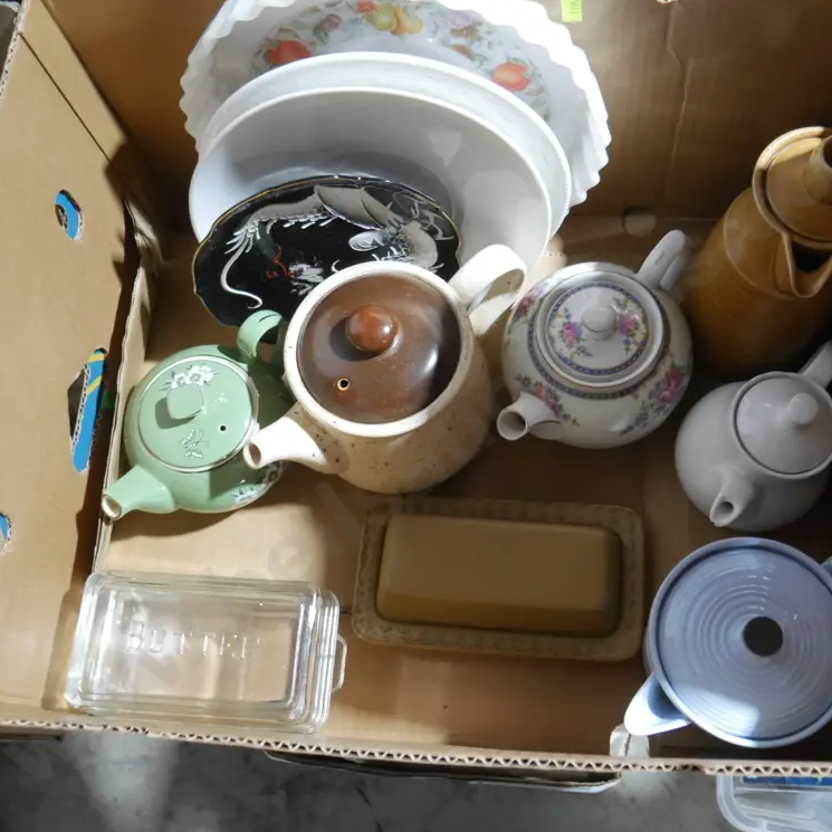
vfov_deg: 48.4
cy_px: 428
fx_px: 925
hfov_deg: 48.3
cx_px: 471
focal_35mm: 34
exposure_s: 1/60
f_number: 3.5
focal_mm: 14
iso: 2500
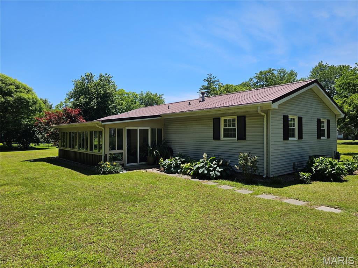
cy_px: 134
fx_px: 238
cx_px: 179
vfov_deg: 58.9
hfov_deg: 73.9
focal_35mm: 23
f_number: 1.7
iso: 10
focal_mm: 6.3
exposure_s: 1/932
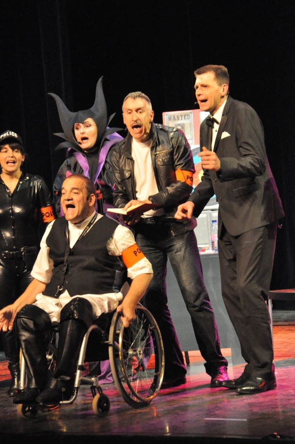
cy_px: 222
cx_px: 148
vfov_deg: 11.0
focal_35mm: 188
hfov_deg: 7.3
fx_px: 2311
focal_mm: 125
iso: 3200
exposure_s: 1/50
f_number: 5.6
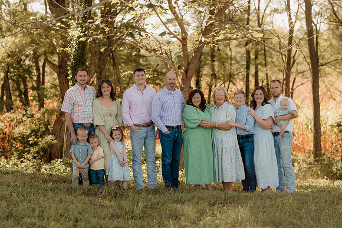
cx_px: 171
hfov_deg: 23.5
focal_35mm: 87
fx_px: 823
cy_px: 114
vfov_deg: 15.8
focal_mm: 85
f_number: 2.8
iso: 200
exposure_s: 1/500
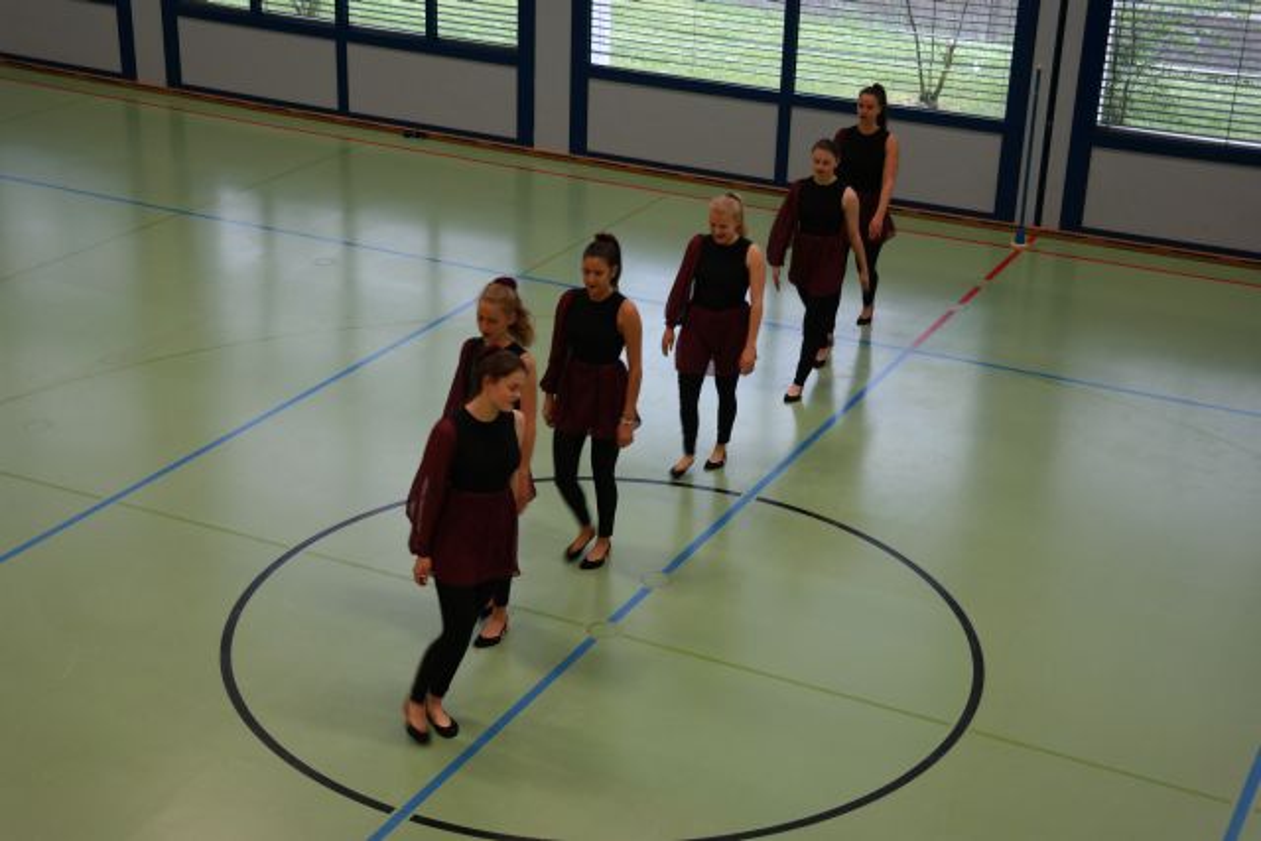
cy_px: 420
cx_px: 630
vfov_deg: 24.2
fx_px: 1962
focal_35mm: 56
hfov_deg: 35.6
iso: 800
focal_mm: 37
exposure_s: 1/60
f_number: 4.5
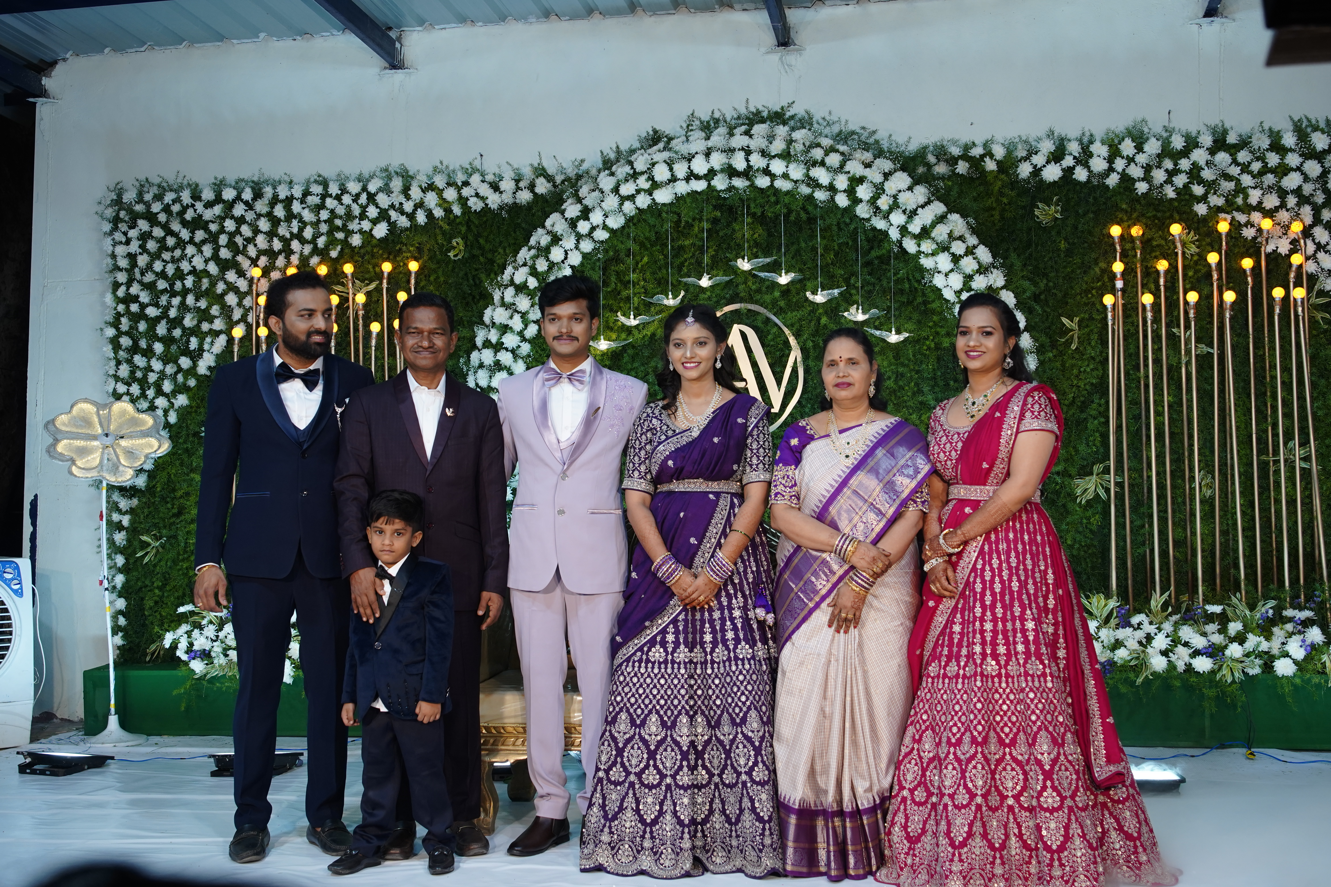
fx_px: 1479
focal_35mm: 40
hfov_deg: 48.5
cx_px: 666
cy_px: 444
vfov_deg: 33.4
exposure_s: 1/250
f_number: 6.3
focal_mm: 40
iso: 1250
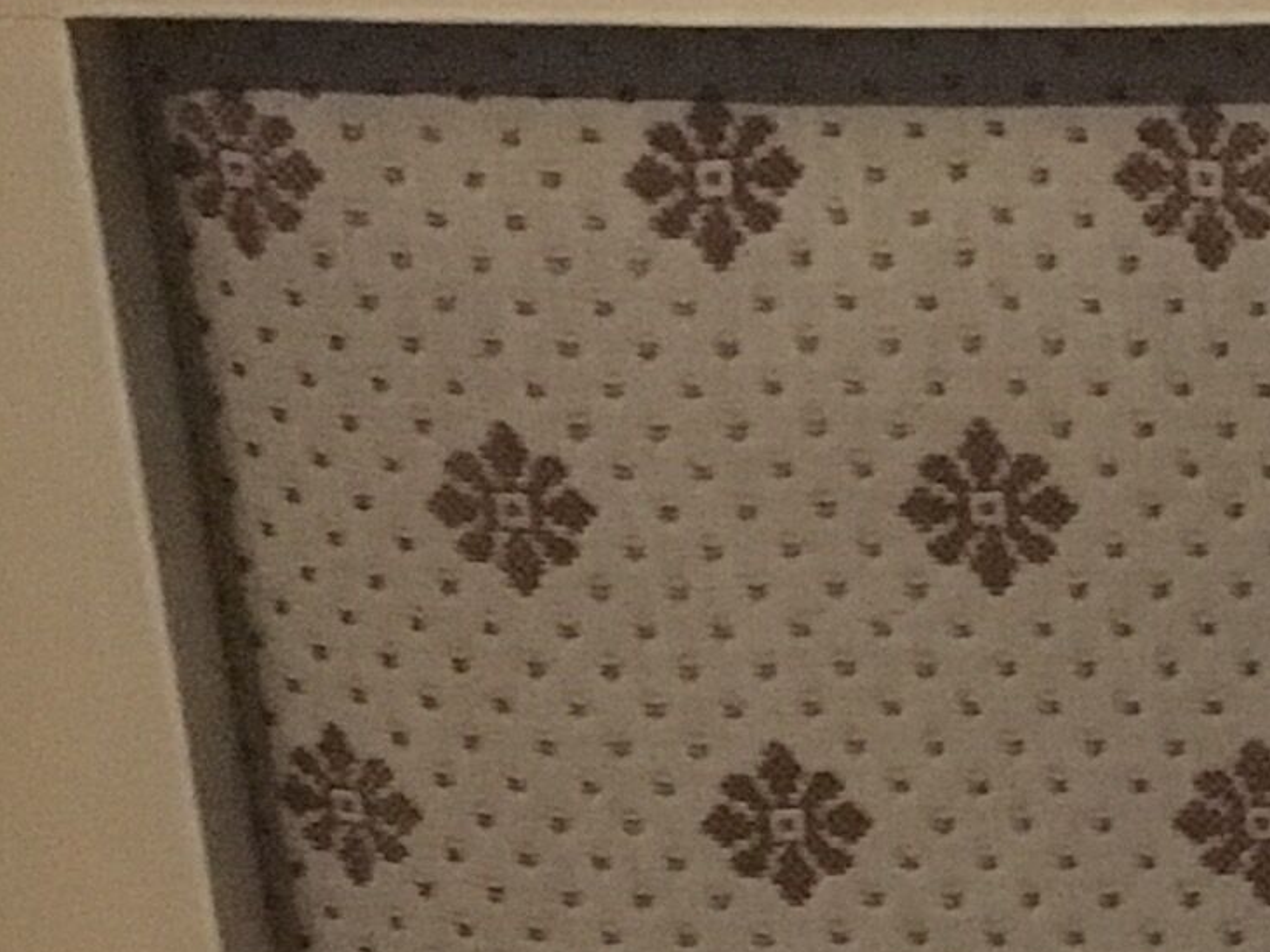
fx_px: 5869
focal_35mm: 160
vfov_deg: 8.9
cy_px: 1654
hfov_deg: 11.5
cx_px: 2278
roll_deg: +1.7
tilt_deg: -17.8
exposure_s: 1/17
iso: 640
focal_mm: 4.15
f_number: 2.2
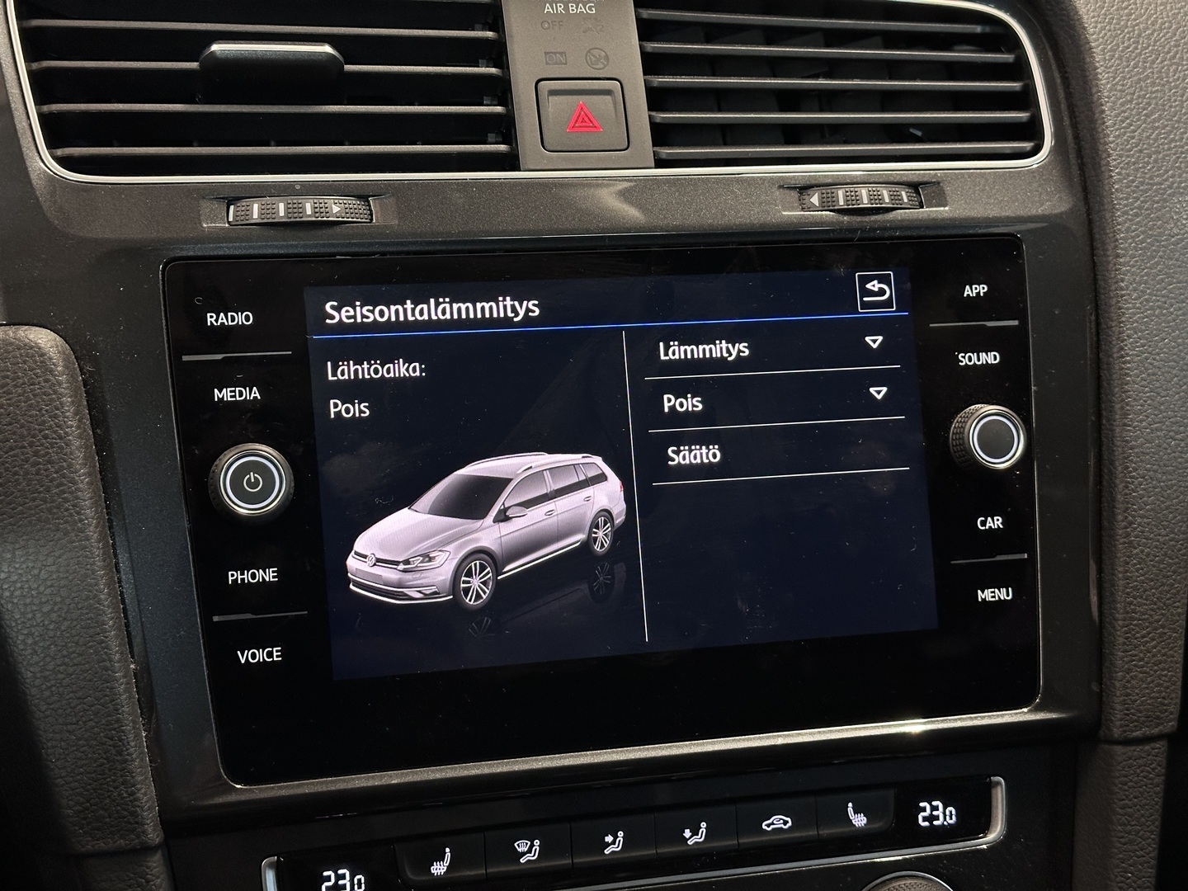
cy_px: 446
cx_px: 594
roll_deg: -1.0
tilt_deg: -17.7
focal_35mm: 48
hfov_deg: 39.7
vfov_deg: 30.3
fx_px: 1647
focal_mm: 6.86
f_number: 1.78
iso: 250
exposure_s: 1/54
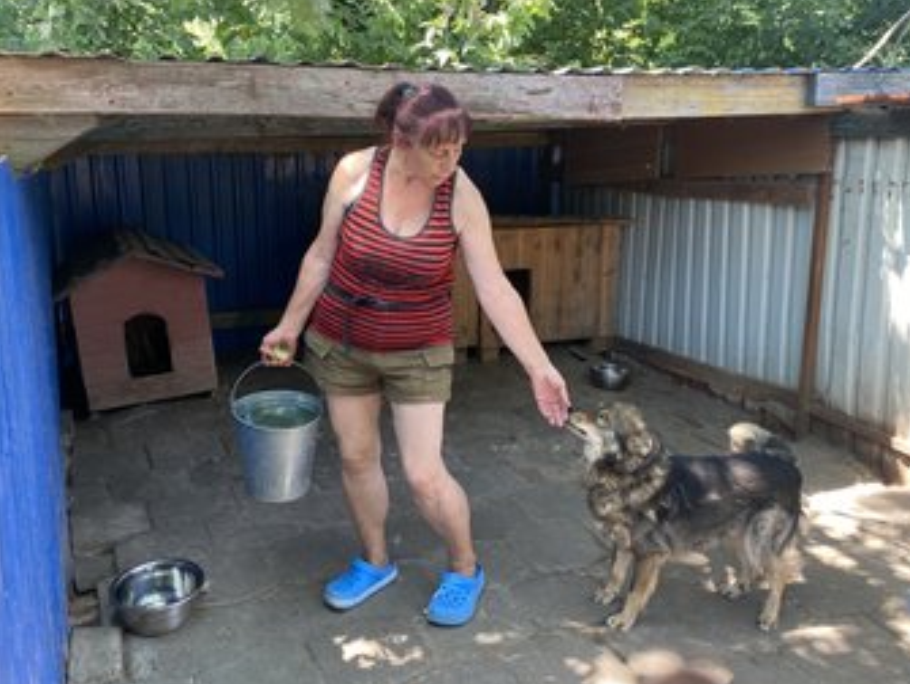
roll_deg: -0.1
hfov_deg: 58.2
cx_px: 407
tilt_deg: -14.2
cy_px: 296
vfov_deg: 45.4
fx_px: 816
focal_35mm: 31
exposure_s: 1/121
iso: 100
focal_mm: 4.25
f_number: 1.8
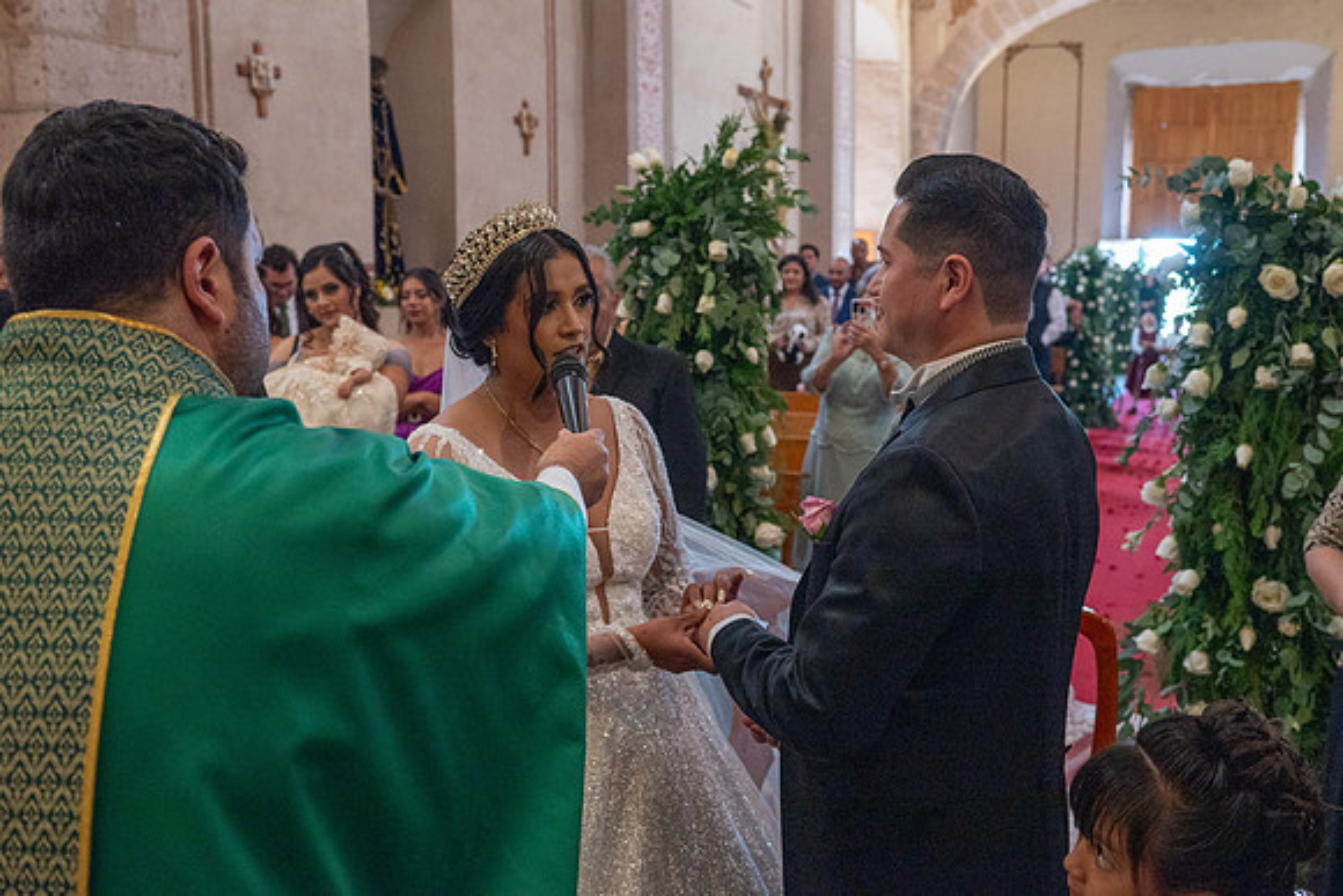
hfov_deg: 54.4
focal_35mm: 35
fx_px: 1306
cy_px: 448
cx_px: 672
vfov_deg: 37.9
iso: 2500
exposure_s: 1/100
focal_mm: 35
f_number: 5
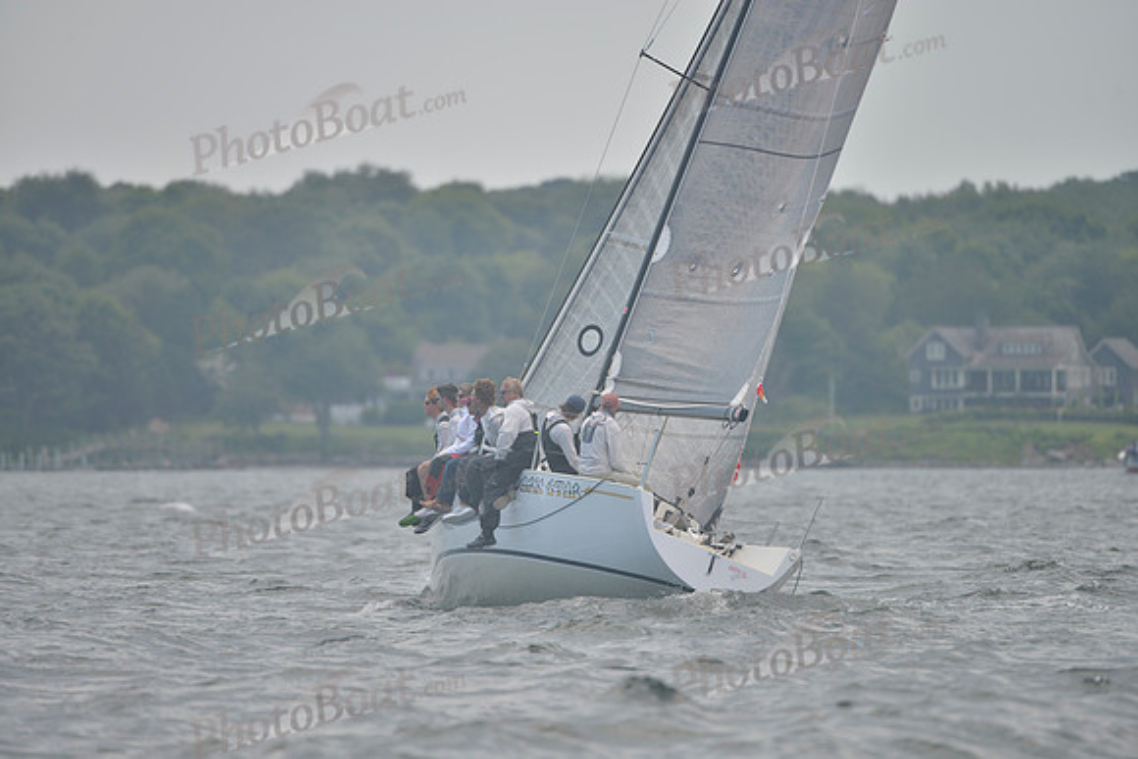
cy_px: 380
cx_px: 569
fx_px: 7588
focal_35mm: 240
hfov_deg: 8.6
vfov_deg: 5.7
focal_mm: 240
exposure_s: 1/1600
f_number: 4
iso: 200
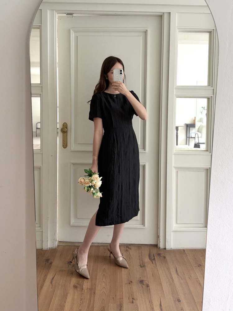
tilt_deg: -14.5
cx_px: 116
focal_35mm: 26
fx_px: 233
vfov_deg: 67.3
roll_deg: -1.0
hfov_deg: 53.1
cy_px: 156
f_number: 1.6
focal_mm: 5.96
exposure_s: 1/60
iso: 160
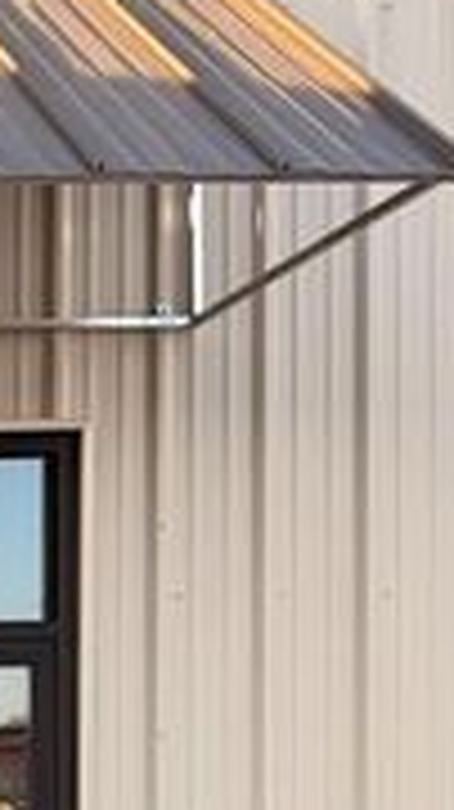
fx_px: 2080
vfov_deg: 21.1
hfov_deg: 10.8
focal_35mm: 97
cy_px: 857
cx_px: -598
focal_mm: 6.76
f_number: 1.78
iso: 80
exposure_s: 1/563
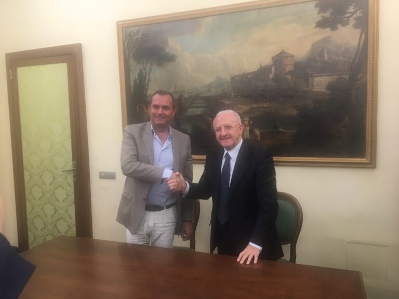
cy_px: 150
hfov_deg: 61.7
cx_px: 200
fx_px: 334
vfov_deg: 48.2
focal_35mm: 29
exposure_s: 1/33
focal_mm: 4.15
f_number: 2.2
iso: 80
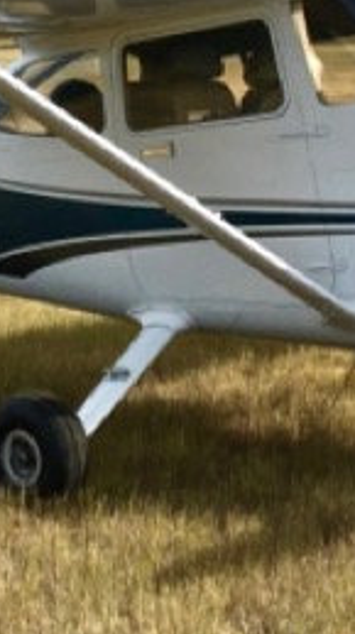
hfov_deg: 10.9
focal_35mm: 110
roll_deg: +0.5
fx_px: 1847
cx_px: 54
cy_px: 77
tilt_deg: -0.4
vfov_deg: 19.2
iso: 25
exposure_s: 1/1832
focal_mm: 4.15
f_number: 2.2
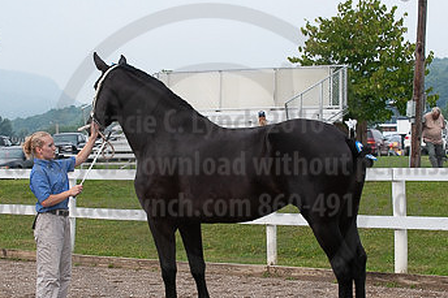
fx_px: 1493
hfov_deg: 17.1
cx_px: 204
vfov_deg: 11.4
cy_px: 162
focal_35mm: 120
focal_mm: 82
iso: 800
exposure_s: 1/1250
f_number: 5.6
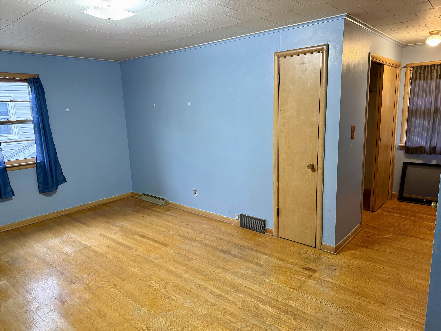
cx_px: 220
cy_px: 166
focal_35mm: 24
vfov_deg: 56.8
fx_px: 306
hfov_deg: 71.6
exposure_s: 1/60
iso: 250
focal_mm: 6.76
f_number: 1.78
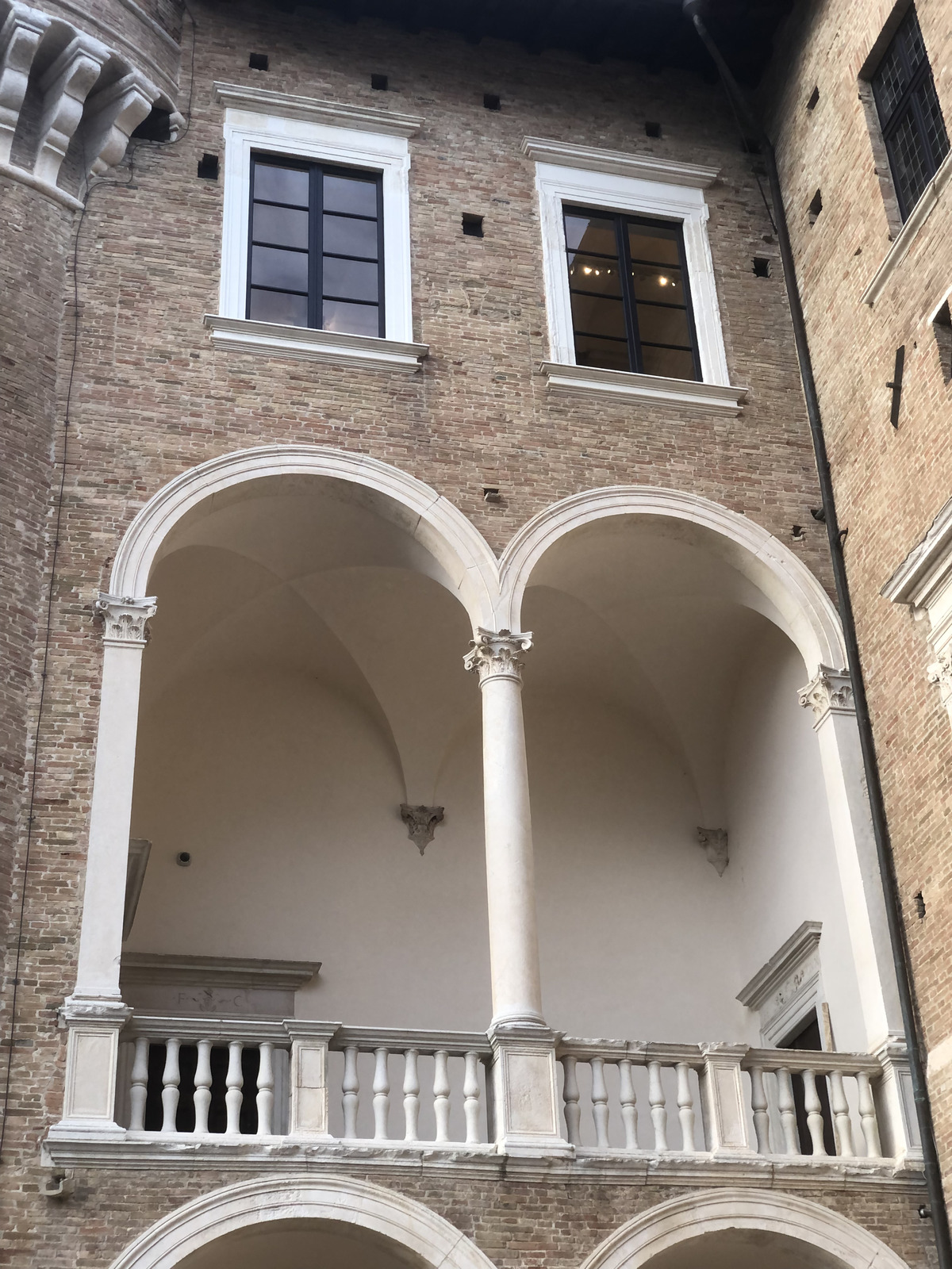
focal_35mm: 52
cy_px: 634
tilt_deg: +32.3
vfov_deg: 36.8
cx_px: 476
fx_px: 1907
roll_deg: +2.6
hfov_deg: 28.0
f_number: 2.4
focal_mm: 6
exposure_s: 1/60
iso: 32
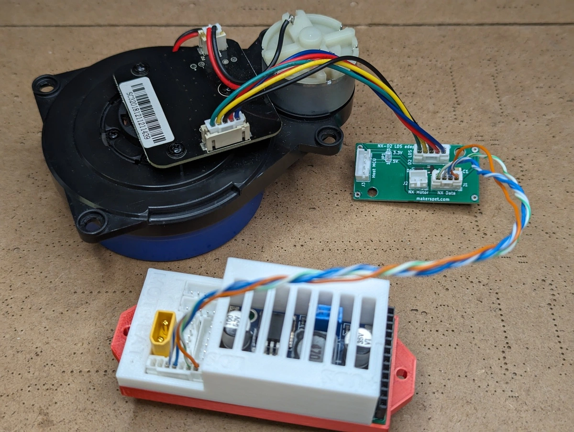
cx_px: 287
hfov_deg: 39.6
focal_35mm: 48
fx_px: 797
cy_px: 216
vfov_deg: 30.3
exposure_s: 1/148
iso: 141
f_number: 1.85
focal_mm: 6.81
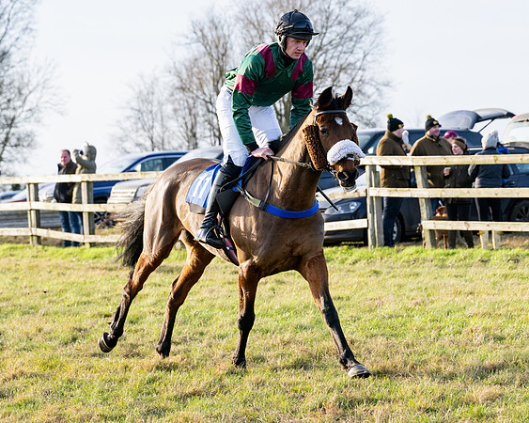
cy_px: 185
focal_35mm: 169
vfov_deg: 9.1
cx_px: 366
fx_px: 2653
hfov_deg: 11.4
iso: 400
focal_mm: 96
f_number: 5
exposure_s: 1/1000
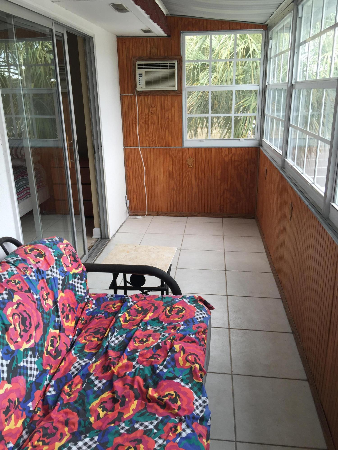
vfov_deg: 61.7
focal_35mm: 29
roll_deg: +2.0
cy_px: 225
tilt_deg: -18.4
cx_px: 169
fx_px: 378
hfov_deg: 48.2
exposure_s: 1/120
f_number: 2.2
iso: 32
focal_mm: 4.15
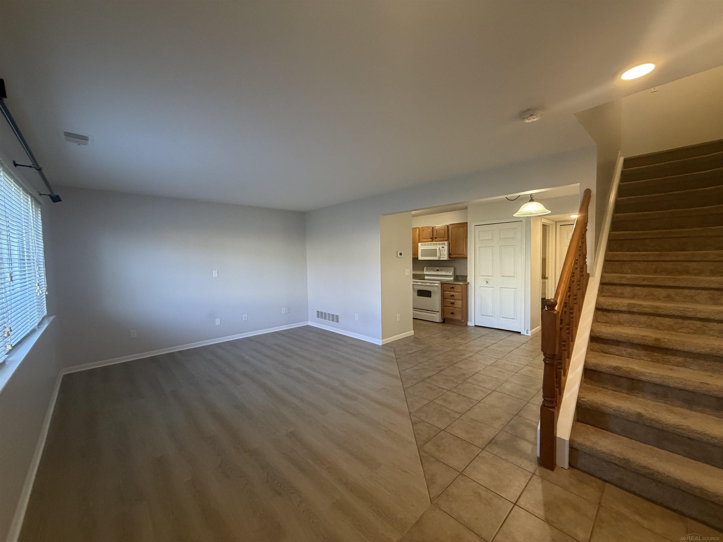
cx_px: 362
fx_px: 292
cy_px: 271
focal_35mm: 14
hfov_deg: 102.1
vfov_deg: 85.7
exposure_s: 1/60
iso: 320
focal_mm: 2.22
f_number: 2.2
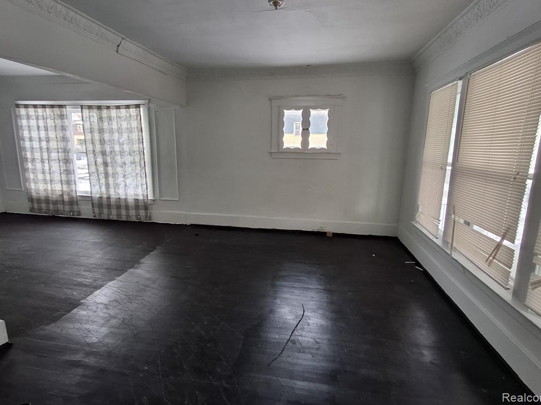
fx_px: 266
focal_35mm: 17
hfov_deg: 91.0
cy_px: 192
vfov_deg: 74.7
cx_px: 272
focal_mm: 1.64
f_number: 2.2
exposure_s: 1/40
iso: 64
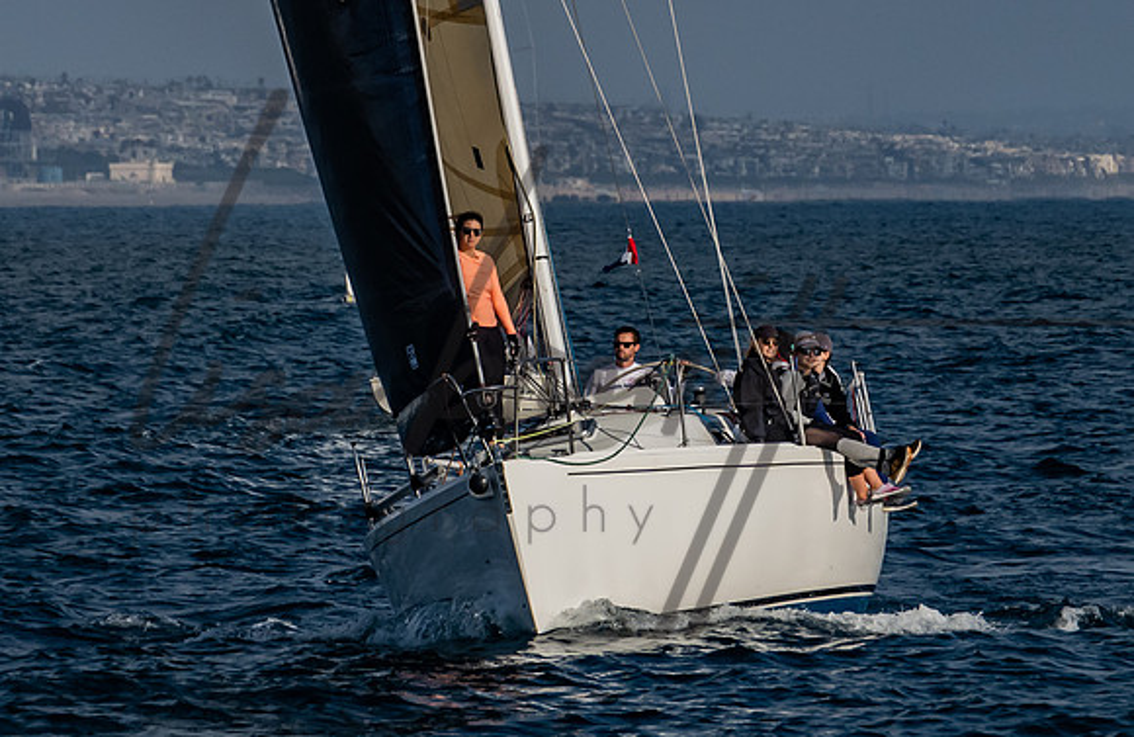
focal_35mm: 561
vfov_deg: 2.4
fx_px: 17547
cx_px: 444
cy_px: 35
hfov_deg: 3.7
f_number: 9
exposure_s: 1/1600
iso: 400
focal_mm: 200
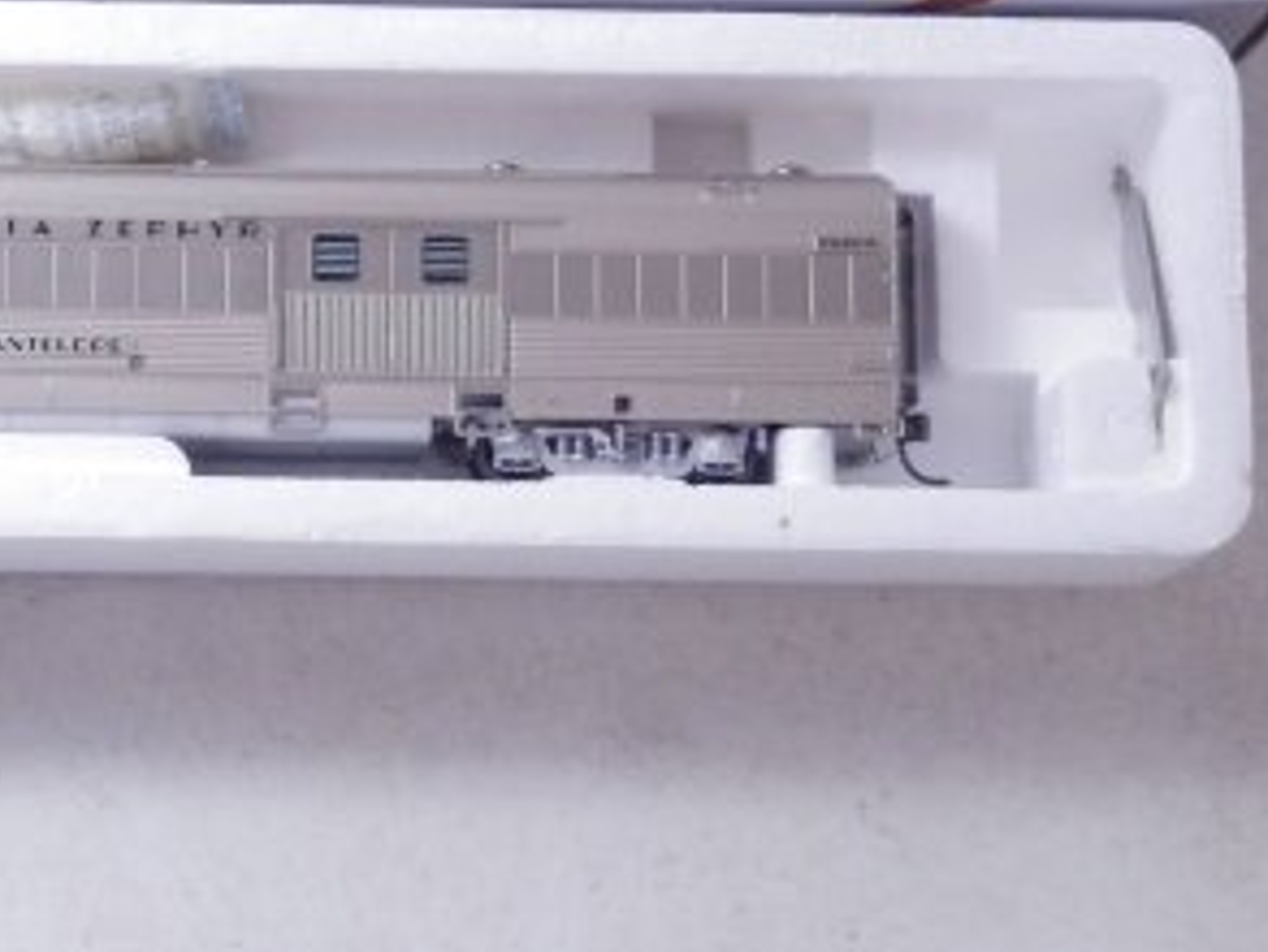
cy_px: -17
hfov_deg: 14.4
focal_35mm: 135
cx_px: 87
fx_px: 4947
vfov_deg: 10.9
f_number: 4.4
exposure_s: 1/160
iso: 640
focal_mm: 11.9
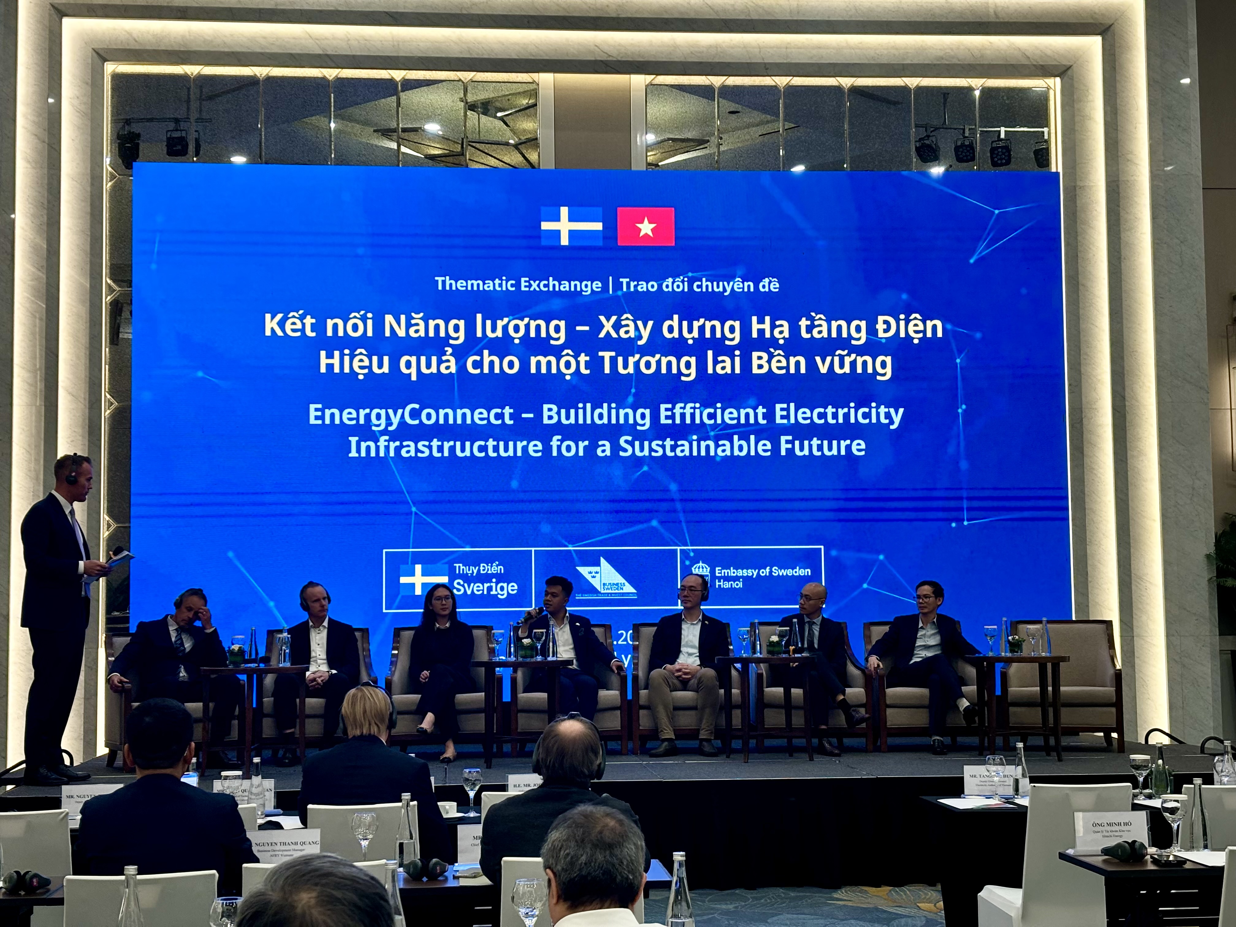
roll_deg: +0.6
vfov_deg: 28.0
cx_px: 618
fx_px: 1857
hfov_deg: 36.8
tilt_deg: +4.9
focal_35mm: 52
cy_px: 464
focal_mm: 5.96
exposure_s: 1/60
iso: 125
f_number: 1.6
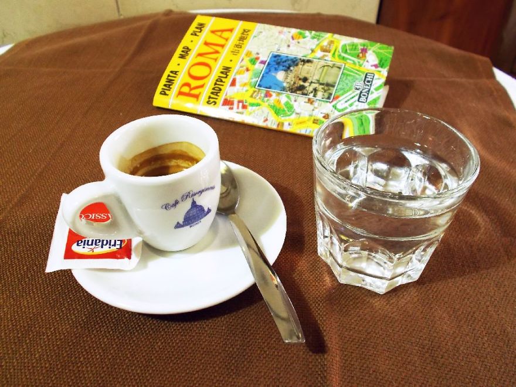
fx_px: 447
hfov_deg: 60.0
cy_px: 194
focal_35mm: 30
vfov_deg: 46.8
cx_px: 258
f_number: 3.4
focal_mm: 5.3
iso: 200
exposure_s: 1/25
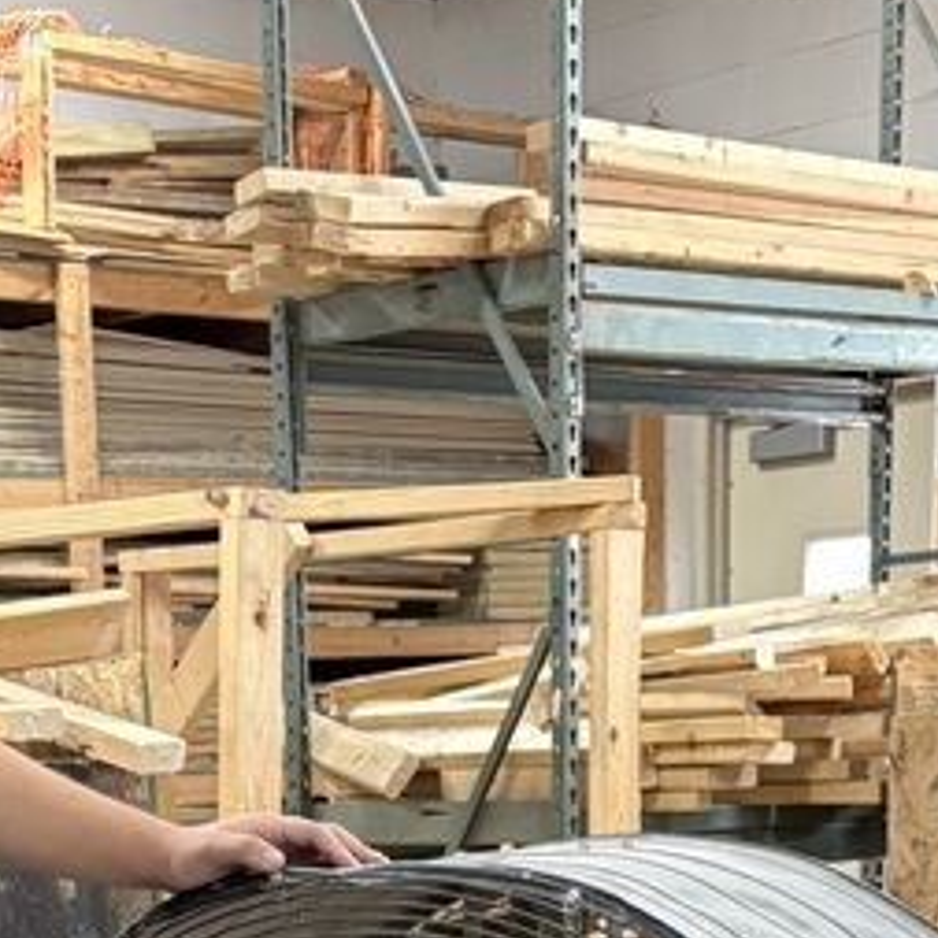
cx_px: 230
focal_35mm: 93
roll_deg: +3.5
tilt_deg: -17.2
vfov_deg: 16.0
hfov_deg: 18.6
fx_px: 2851
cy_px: 1665
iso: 250
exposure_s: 1/60
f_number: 1.6
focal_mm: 5.96
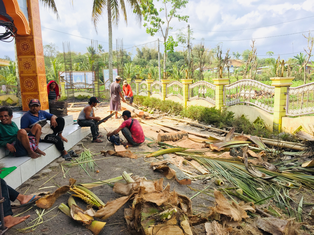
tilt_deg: -9.6
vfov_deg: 48.2
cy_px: 118
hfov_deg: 61.7
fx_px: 263
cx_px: 157
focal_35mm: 29
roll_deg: -0.3
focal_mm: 4.15
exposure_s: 1/898
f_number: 2.2
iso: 32
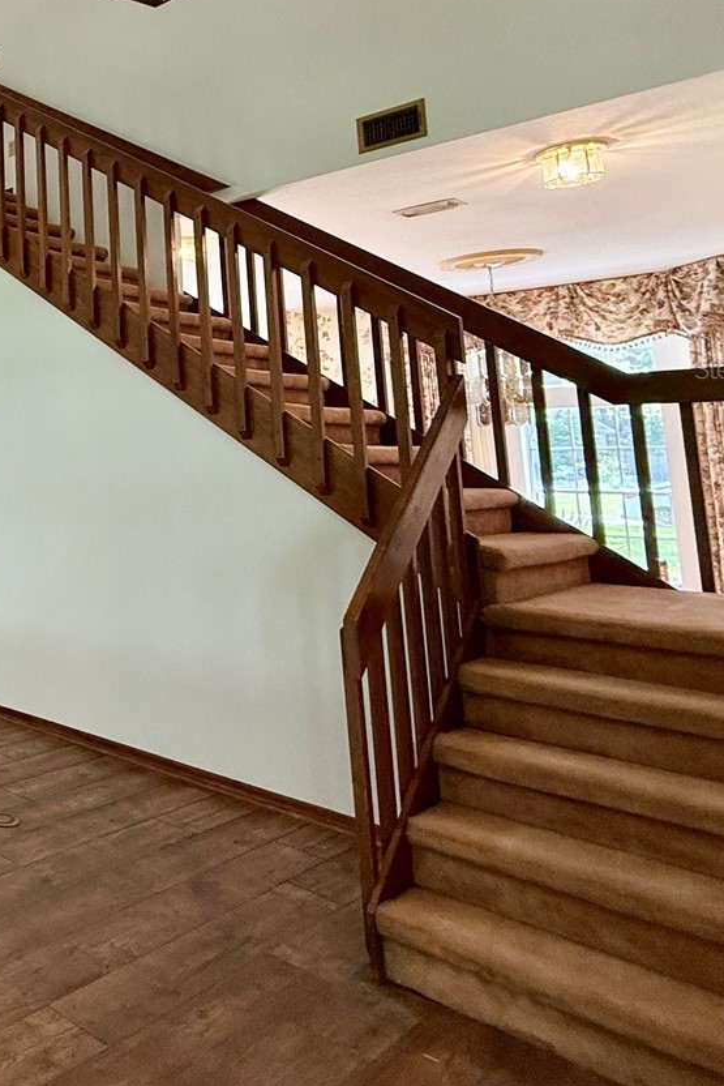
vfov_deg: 63.9
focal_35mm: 28
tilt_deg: +6.7
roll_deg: -0.6
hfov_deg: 33.4
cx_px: -226
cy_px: 368
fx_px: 844
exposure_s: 1/120
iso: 320
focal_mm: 2.22
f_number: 2.2
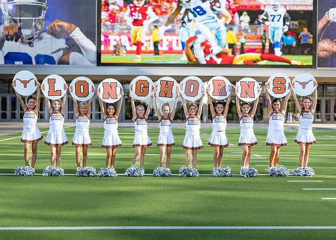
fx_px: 556
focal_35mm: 58
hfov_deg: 33.6
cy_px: 129
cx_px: 169
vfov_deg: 24.3
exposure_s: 1/2000
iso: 100
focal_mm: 50
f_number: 1.6
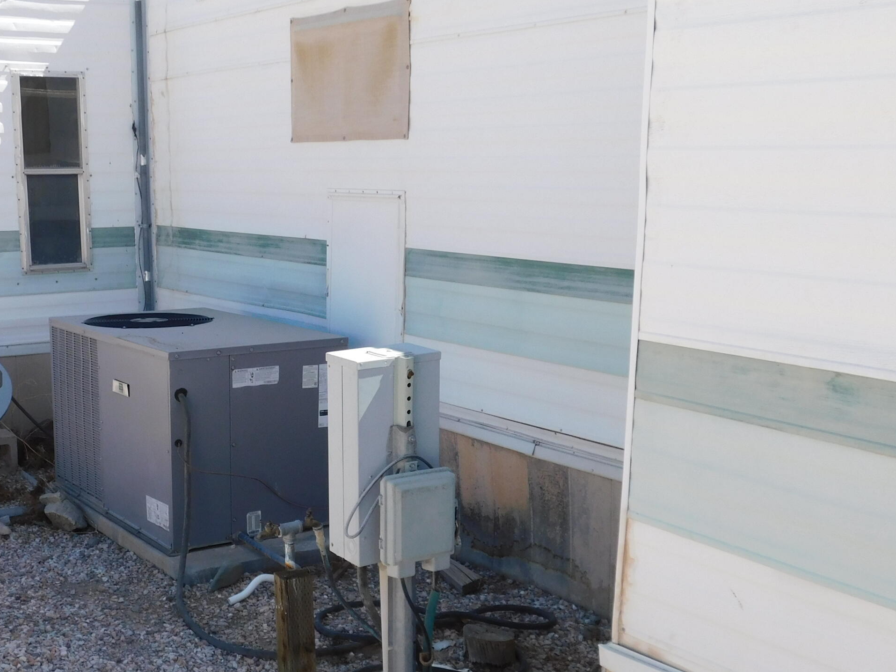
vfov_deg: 30.7
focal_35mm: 47
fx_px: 1216
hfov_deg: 39.9
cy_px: 435
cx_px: 294
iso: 125
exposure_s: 1/800
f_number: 3.2
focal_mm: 5.3
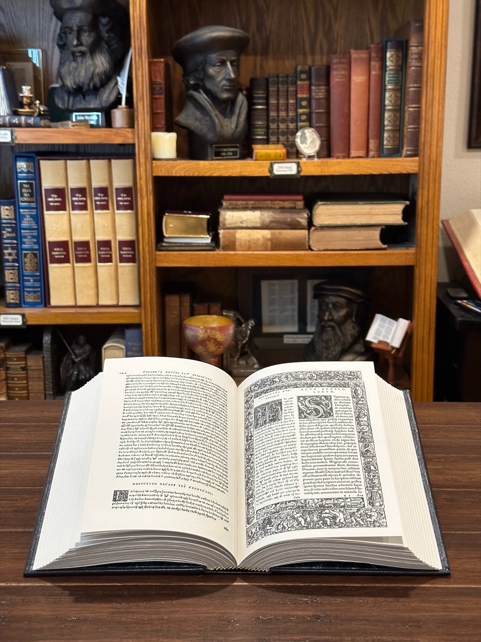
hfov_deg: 30.3
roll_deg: +0.3
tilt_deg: -11.5
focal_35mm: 48
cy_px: 321
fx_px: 889
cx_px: 240
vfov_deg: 39.7
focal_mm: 6.86
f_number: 1.78
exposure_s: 1/60
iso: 160
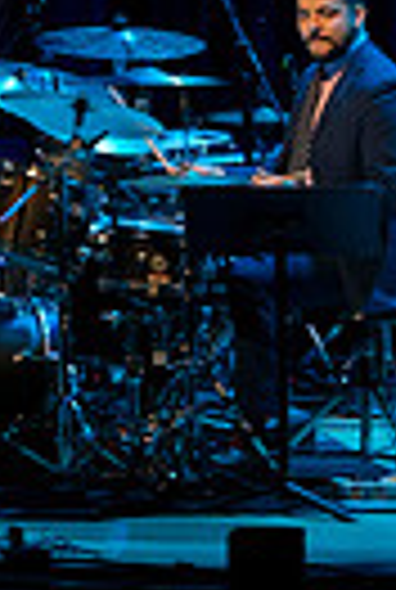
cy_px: -193
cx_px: -998
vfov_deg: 4.2
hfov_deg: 2.8
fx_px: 7944
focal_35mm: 484
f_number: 5.6
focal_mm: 100
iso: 3200
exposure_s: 1/250
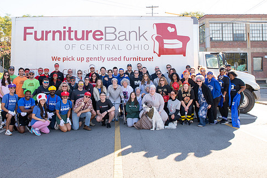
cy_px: 70
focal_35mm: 31
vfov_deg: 42.1
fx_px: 230
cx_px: 108
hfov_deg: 59.8
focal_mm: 24
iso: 500
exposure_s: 1/200
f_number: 8
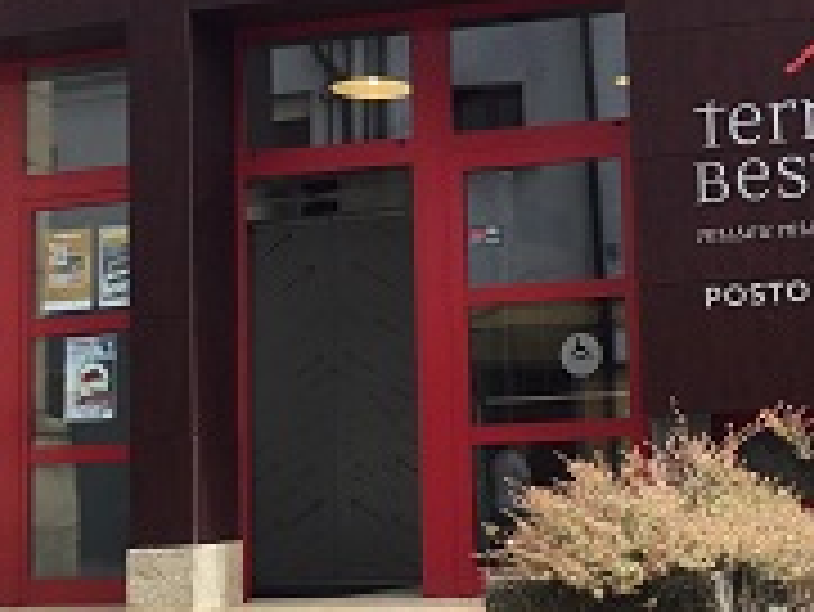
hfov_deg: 27.3
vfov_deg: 21.0
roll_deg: +2.1
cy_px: 234
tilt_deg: +5.8
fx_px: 1647
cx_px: 639
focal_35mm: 70
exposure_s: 1/506
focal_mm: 3.3
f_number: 2.4
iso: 25
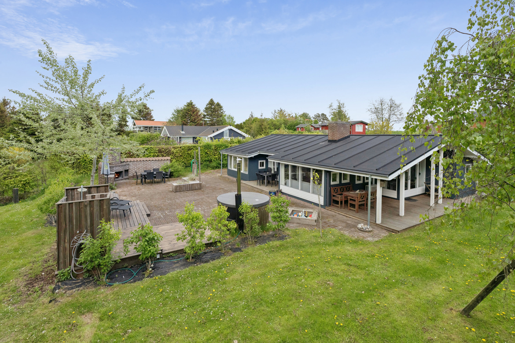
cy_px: 172
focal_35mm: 16
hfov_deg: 96.7
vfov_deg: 73.7
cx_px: 258
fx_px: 229
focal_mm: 16
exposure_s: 1/1600
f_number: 6.3
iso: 400
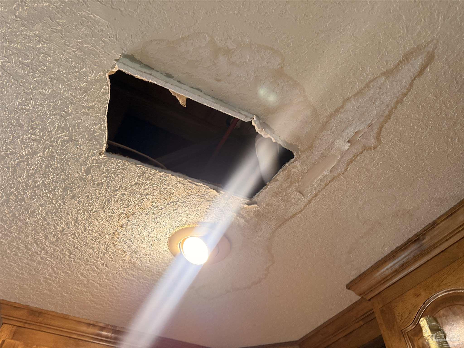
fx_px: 322
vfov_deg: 56.8
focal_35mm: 24
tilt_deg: +49.7
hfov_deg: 71.6
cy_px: 174
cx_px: 232
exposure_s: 1/60
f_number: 1.78
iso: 250
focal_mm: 6.76
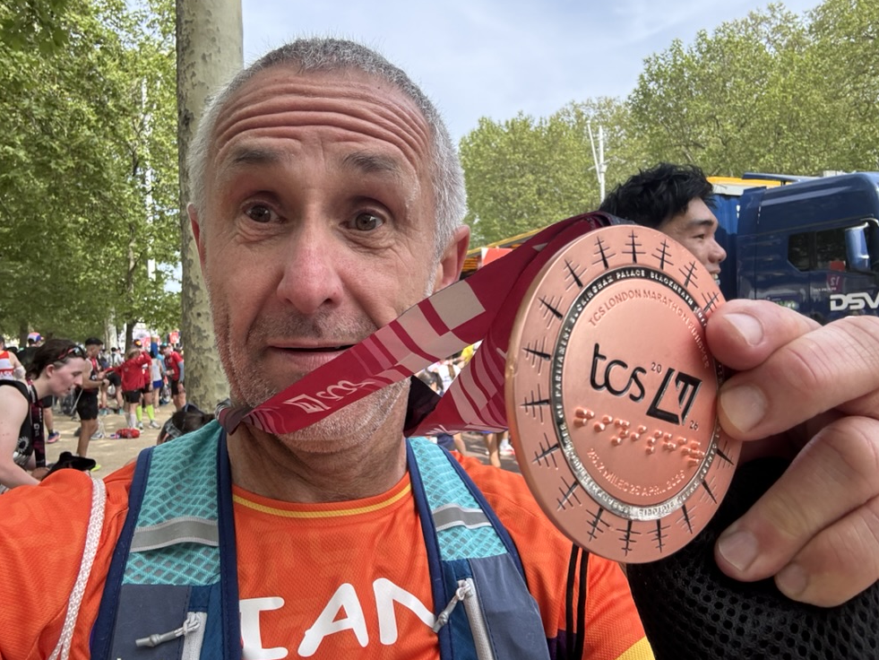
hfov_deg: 71.6
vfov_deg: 56.8
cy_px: 333
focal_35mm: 24
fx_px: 610
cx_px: 429
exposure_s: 1/203
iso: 25
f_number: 1.9
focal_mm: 2.69
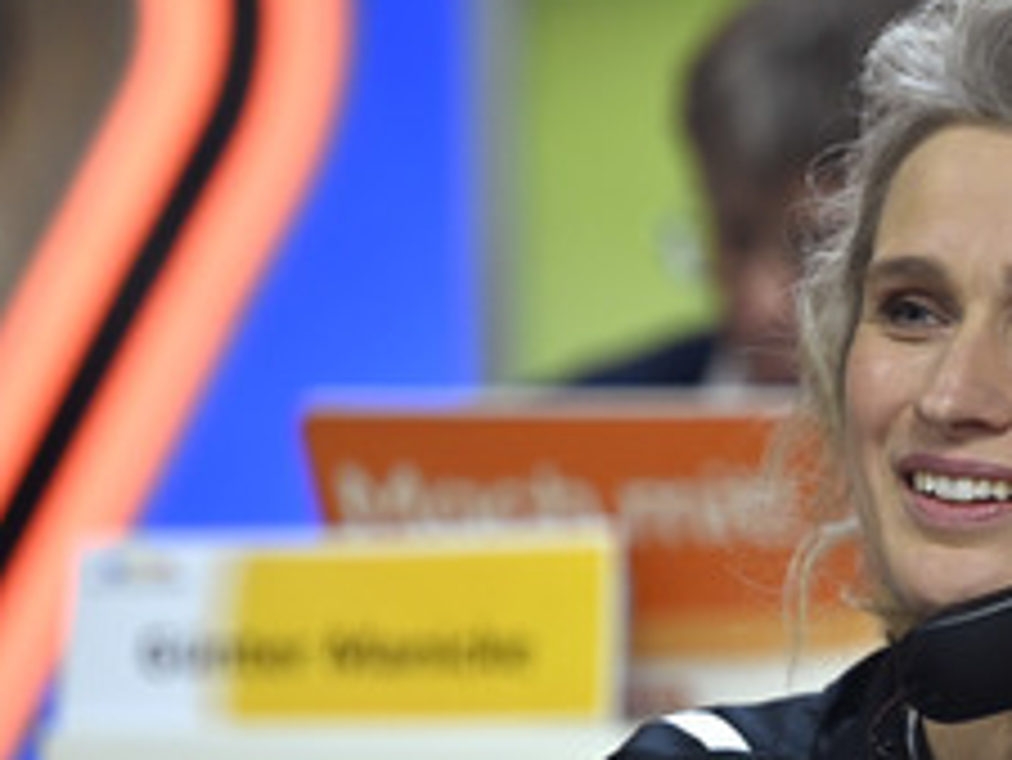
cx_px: 1005
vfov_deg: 5.5
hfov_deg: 7.3
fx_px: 7898
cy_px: 612
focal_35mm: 270
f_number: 2.8
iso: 1250
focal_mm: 140
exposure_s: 1/640
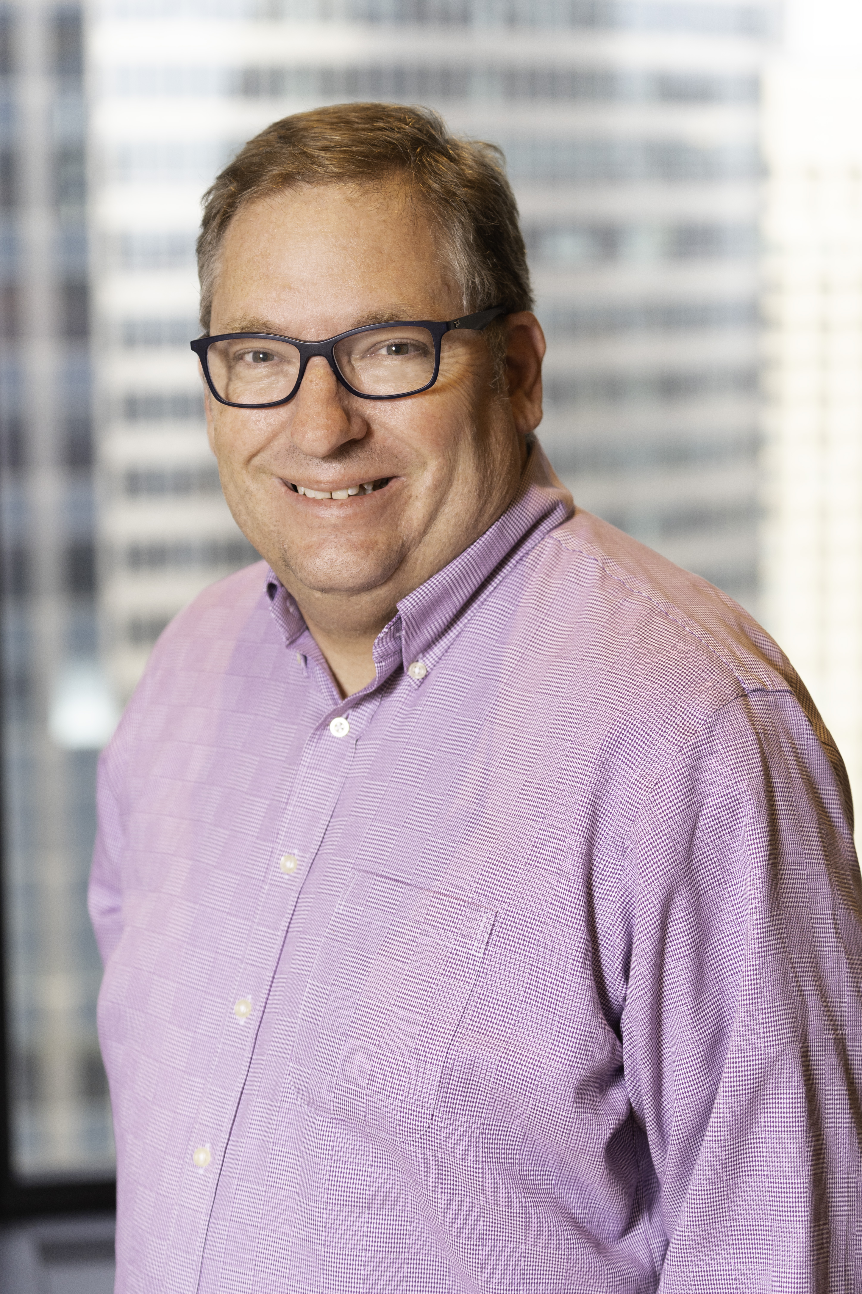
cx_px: 431
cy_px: 647
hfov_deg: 16.1
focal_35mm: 85
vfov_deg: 23.9
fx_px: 3053
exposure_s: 1/160
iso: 640
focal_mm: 85
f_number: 4
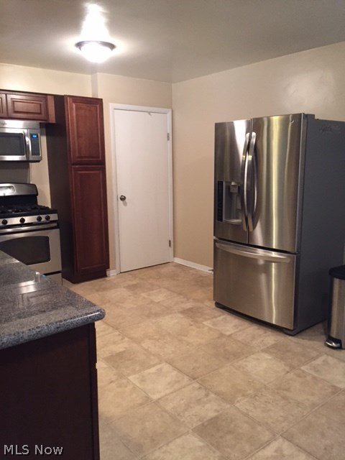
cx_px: 172
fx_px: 385
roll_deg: +0.6
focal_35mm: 29
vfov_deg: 61.7
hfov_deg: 48.2
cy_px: 230
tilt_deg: -9.4
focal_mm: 4.15
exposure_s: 1/24
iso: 250
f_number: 2.2
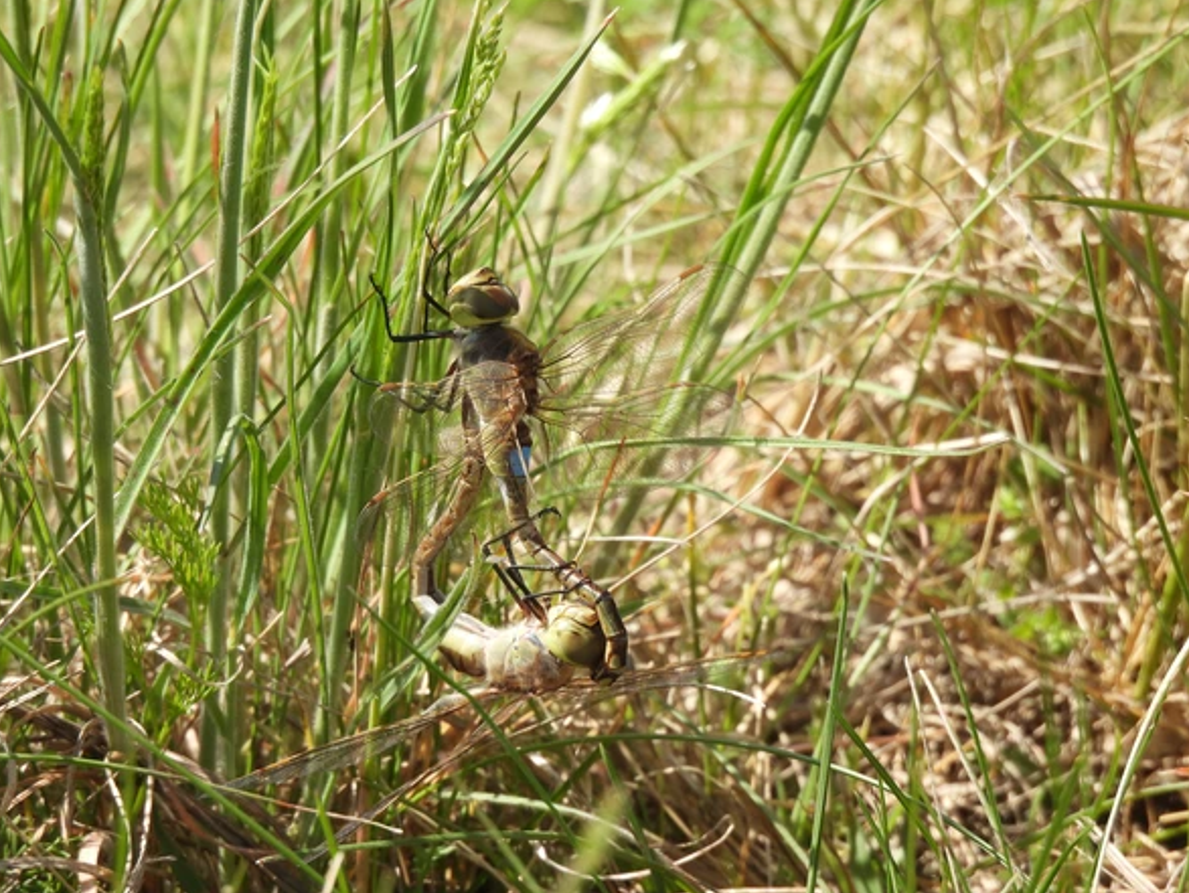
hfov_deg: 2.1
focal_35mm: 926
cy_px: 411
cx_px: 551
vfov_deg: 1.6
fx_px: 31826
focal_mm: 152
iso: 100
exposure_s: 1/320
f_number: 5.6
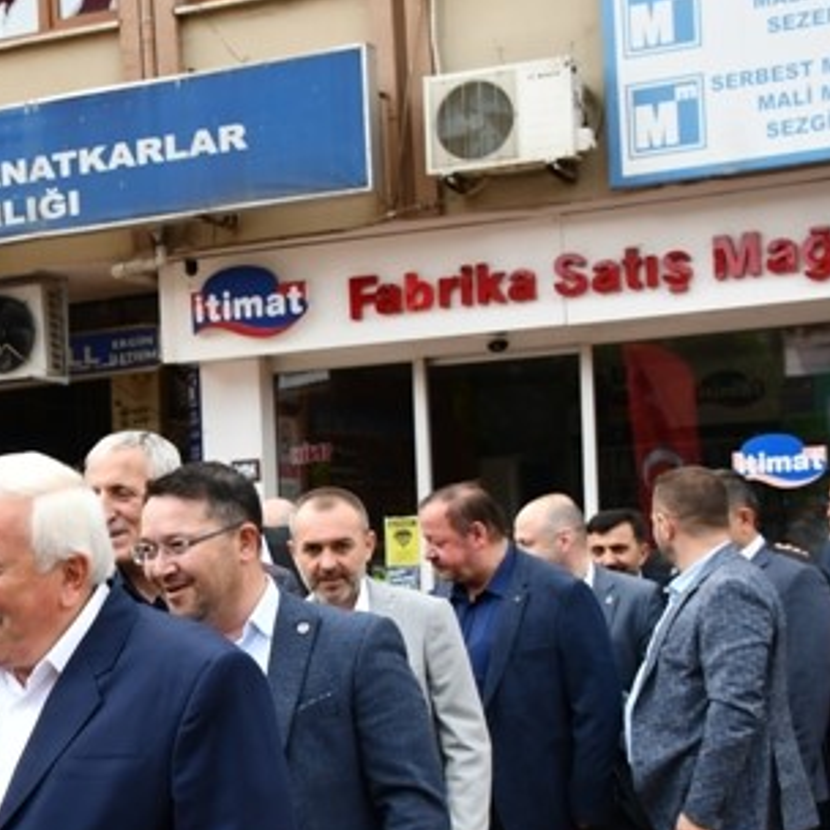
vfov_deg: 19.9
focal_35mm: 86
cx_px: -369
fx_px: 2333
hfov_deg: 18.2
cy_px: 709
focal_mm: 20
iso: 140
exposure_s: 1/125
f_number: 5.6
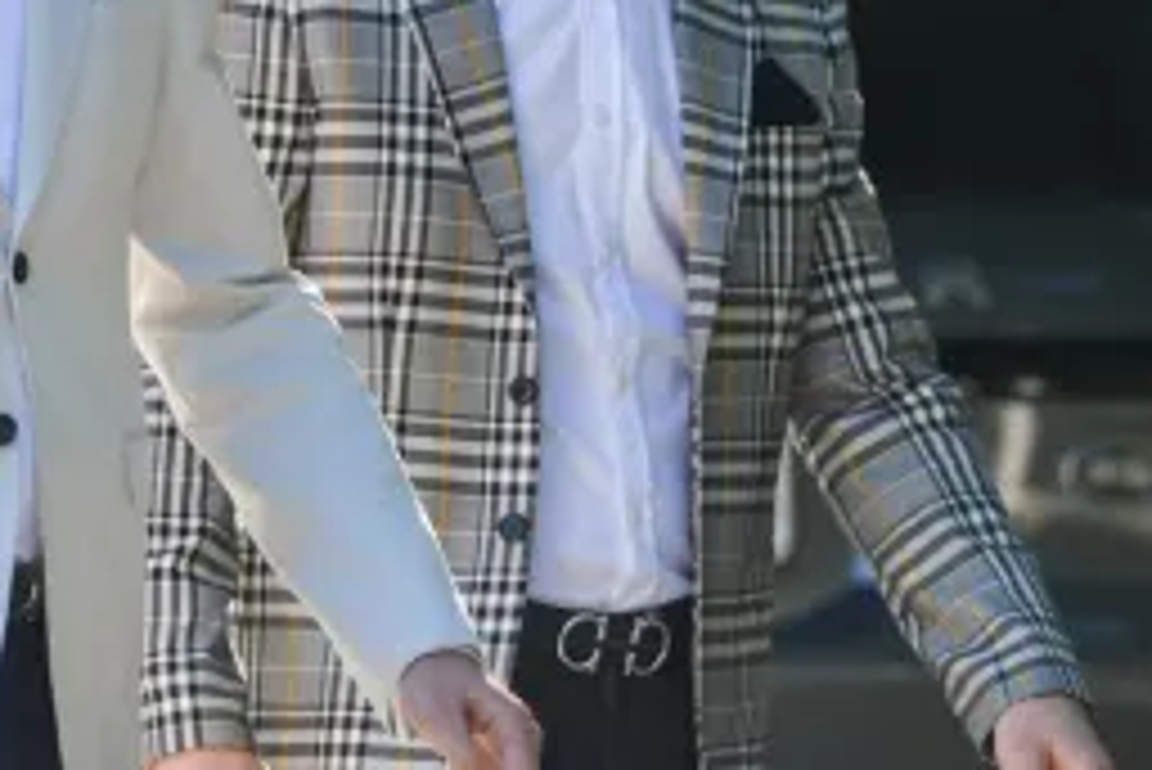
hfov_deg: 1.7
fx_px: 37972
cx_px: 270
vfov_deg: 1.2
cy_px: 74
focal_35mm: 1186
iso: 320
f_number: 3.5
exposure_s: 1/800
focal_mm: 400
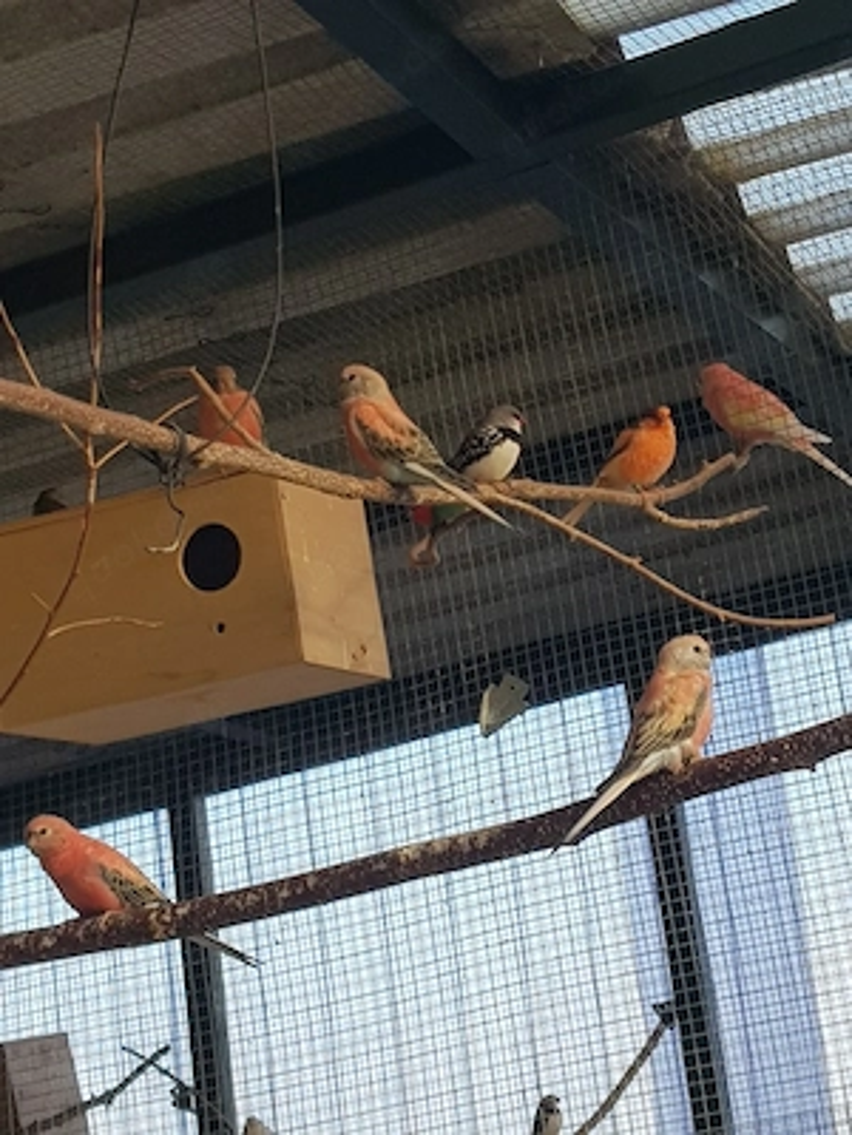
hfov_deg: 53.1
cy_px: 568
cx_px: 426
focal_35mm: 26
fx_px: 853
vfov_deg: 67.3
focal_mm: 4.2
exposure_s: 1/278
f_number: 1.7
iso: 40
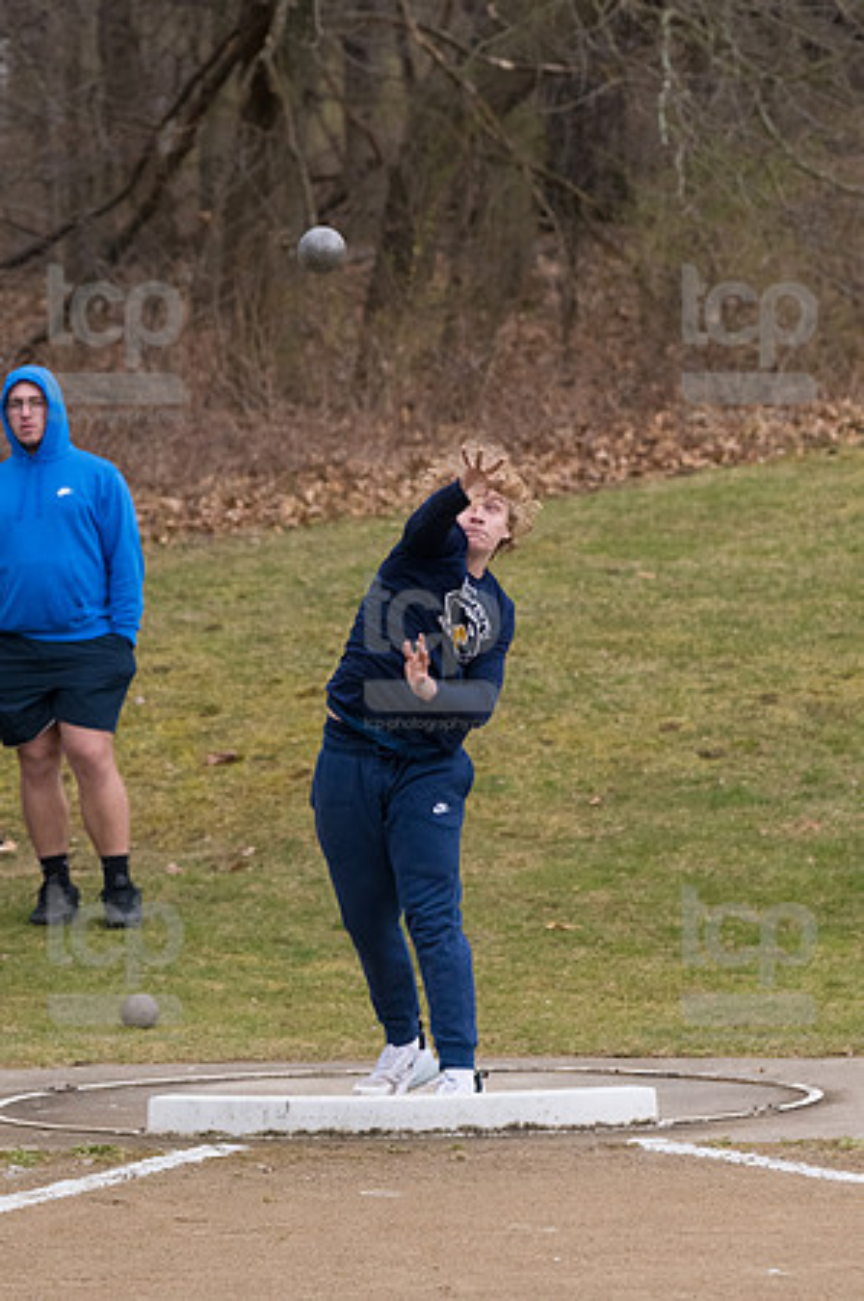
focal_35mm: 240
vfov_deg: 8.6
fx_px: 8659
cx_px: 432
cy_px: 650
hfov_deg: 5.7
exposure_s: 1/2000
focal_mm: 160
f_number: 5
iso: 2000
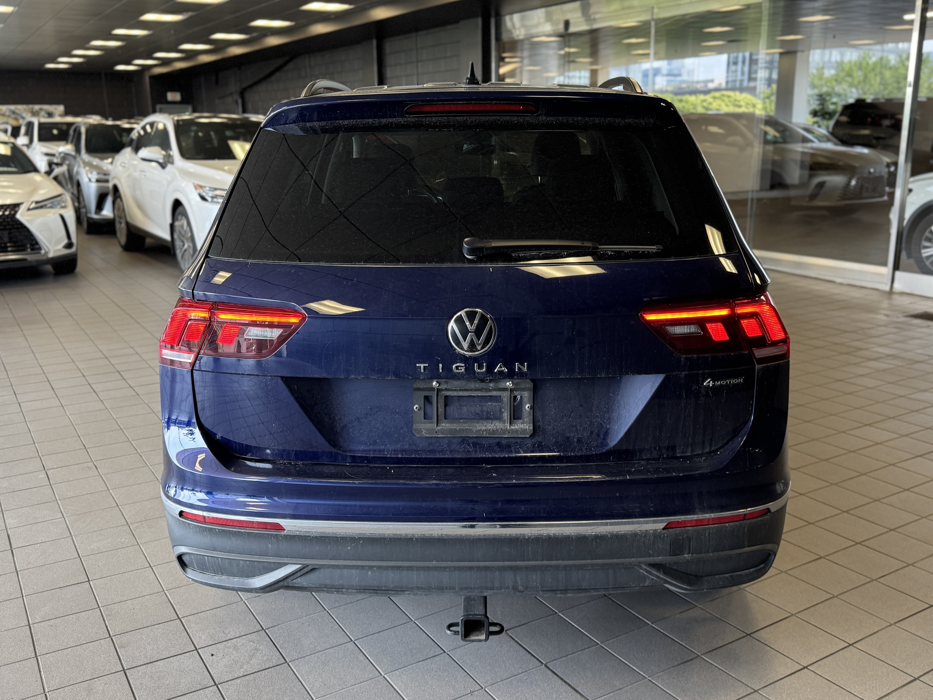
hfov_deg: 71.6
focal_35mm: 24
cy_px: 350
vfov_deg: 56.8
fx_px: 647
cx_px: 466
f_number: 1.78
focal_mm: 6.76
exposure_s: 1/121
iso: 200
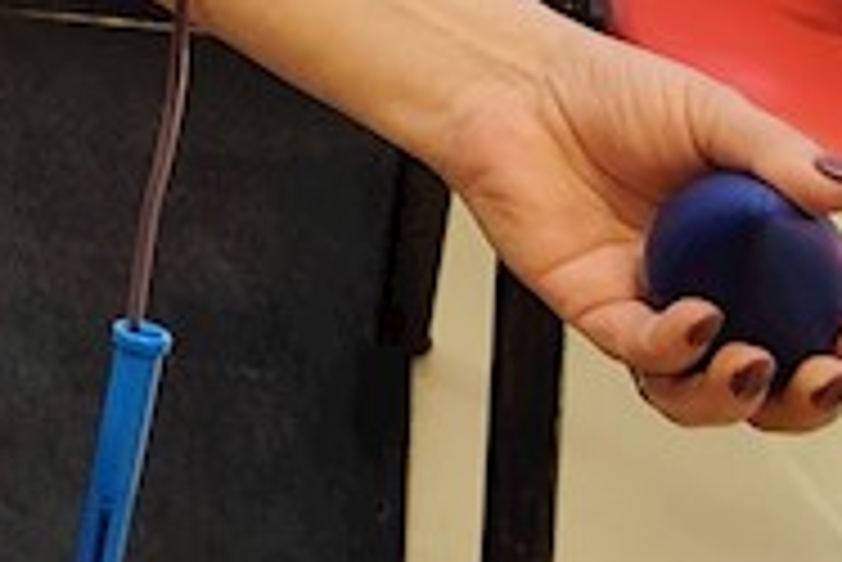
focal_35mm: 161
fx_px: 3768
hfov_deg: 12.2
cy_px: -609
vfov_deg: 8.1
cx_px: -360
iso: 316
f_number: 1.75
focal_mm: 5.25
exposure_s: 1/33.3
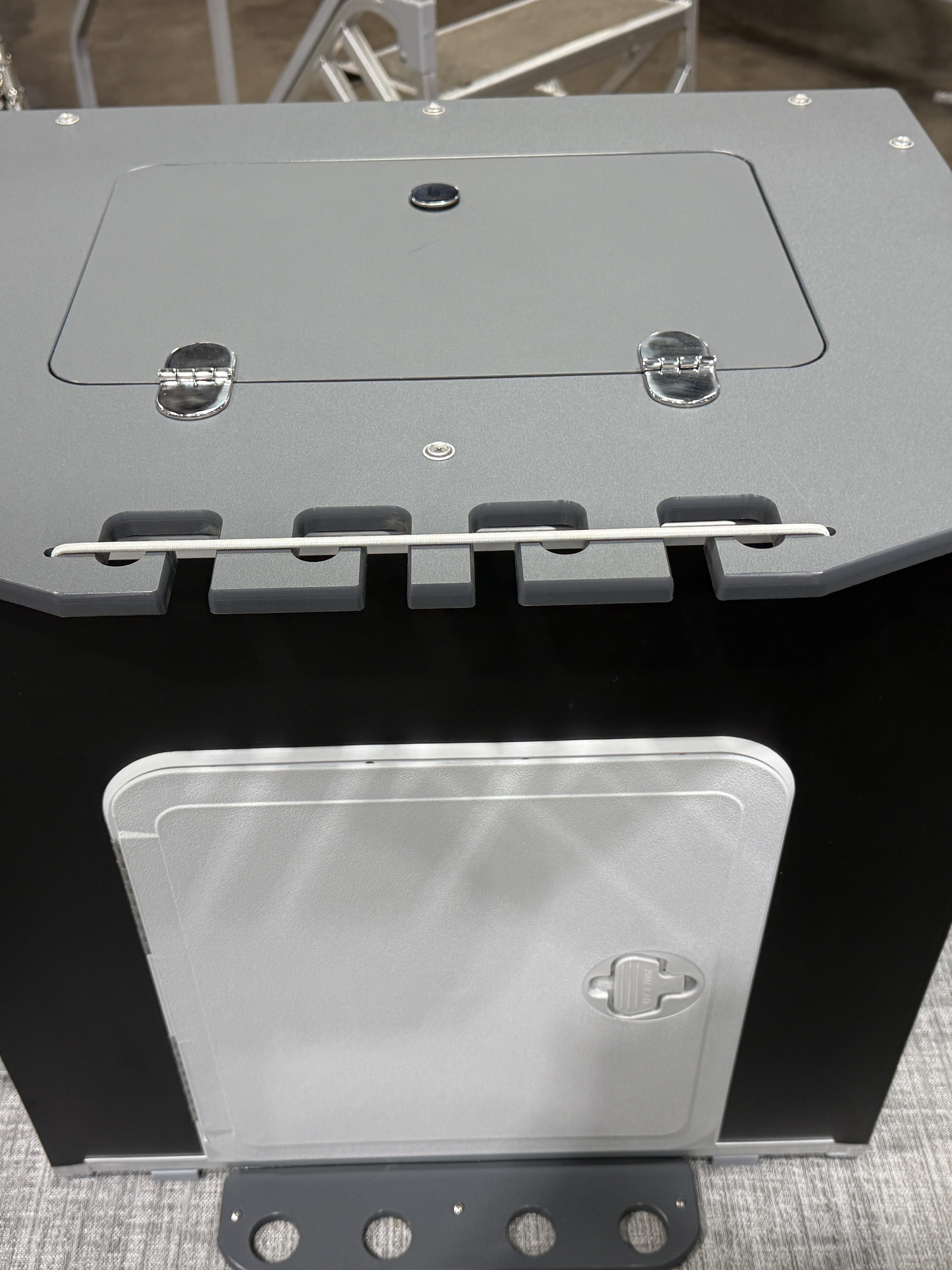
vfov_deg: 51.3
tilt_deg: -41.5
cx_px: 454
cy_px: 653
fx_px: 1320
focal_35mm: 36
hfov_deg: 39.6
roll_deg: +1.5
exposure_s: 1/120
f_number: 1.78
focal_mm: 6.76
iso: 125
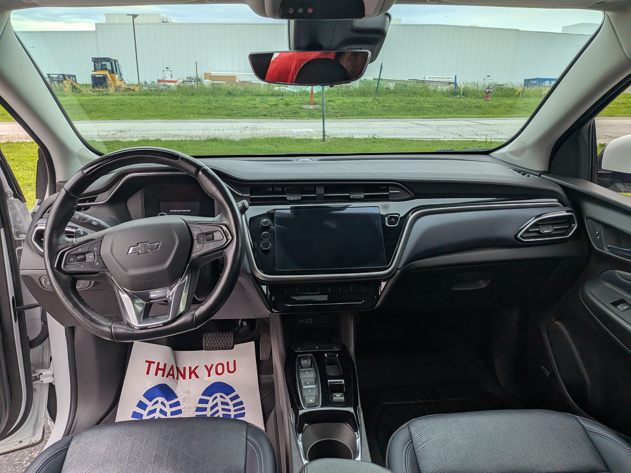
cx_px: 316
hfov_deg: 71.6
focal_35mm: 24
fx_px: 437
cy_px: 236
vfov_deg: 56.8
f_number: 1.7
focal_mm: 4.53
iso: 28
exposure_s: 1/435
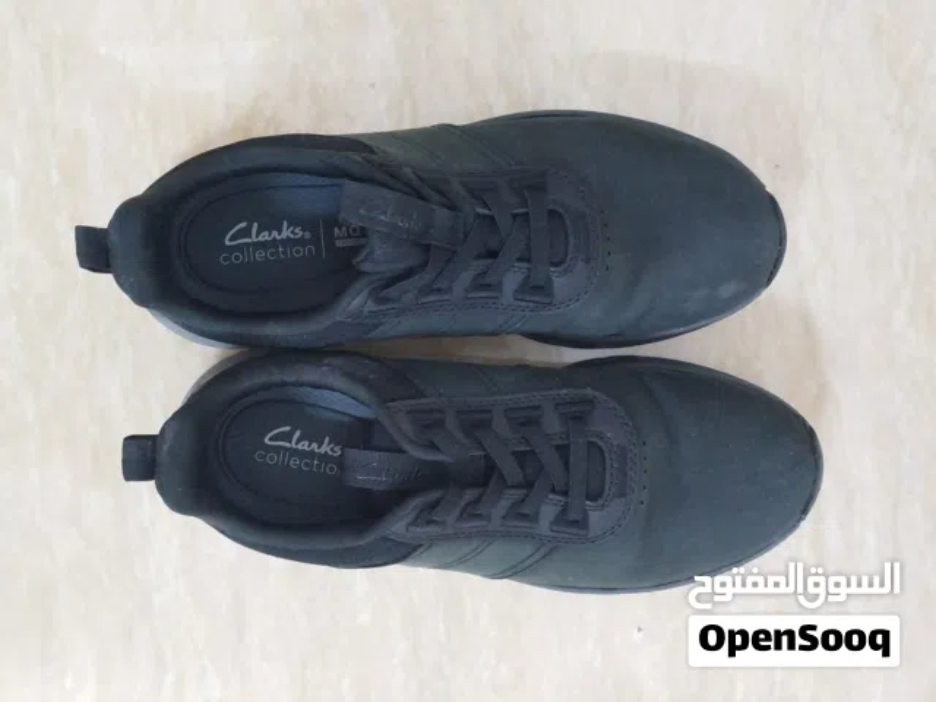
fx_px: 1000
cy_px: 351
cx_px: 468
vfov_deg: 38.7
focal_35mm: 37
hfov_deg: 50.1
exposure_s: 1/20
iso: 2927
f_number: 1.8
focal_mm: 6.24
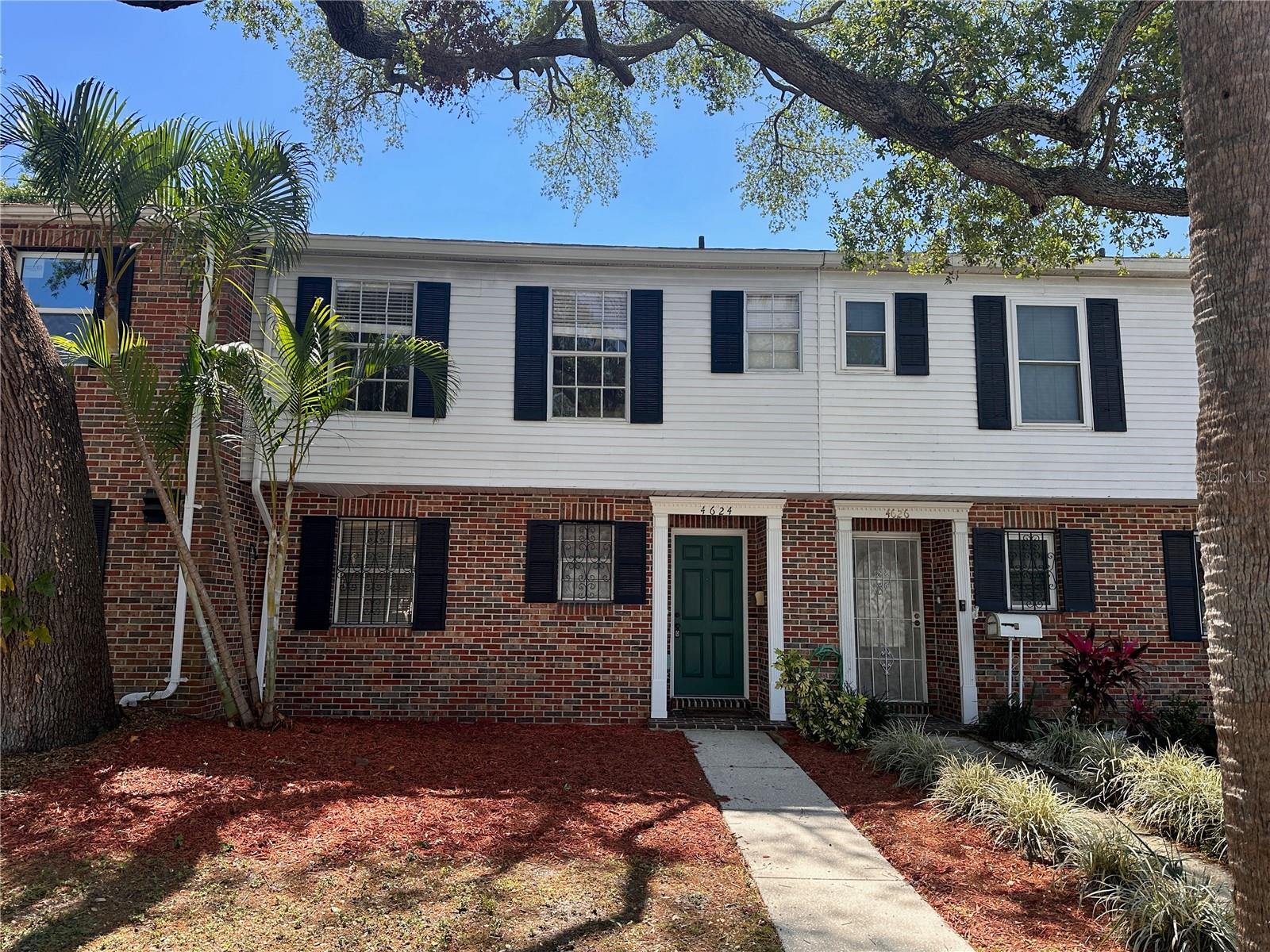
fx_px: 881
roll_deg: -0.7
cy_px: 476
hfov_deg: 71.6
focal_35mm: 24
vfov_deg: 56.8
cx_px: 635
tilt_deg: +7.7
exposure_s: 1/1812
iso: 80
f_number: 1.78
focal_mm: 6.86
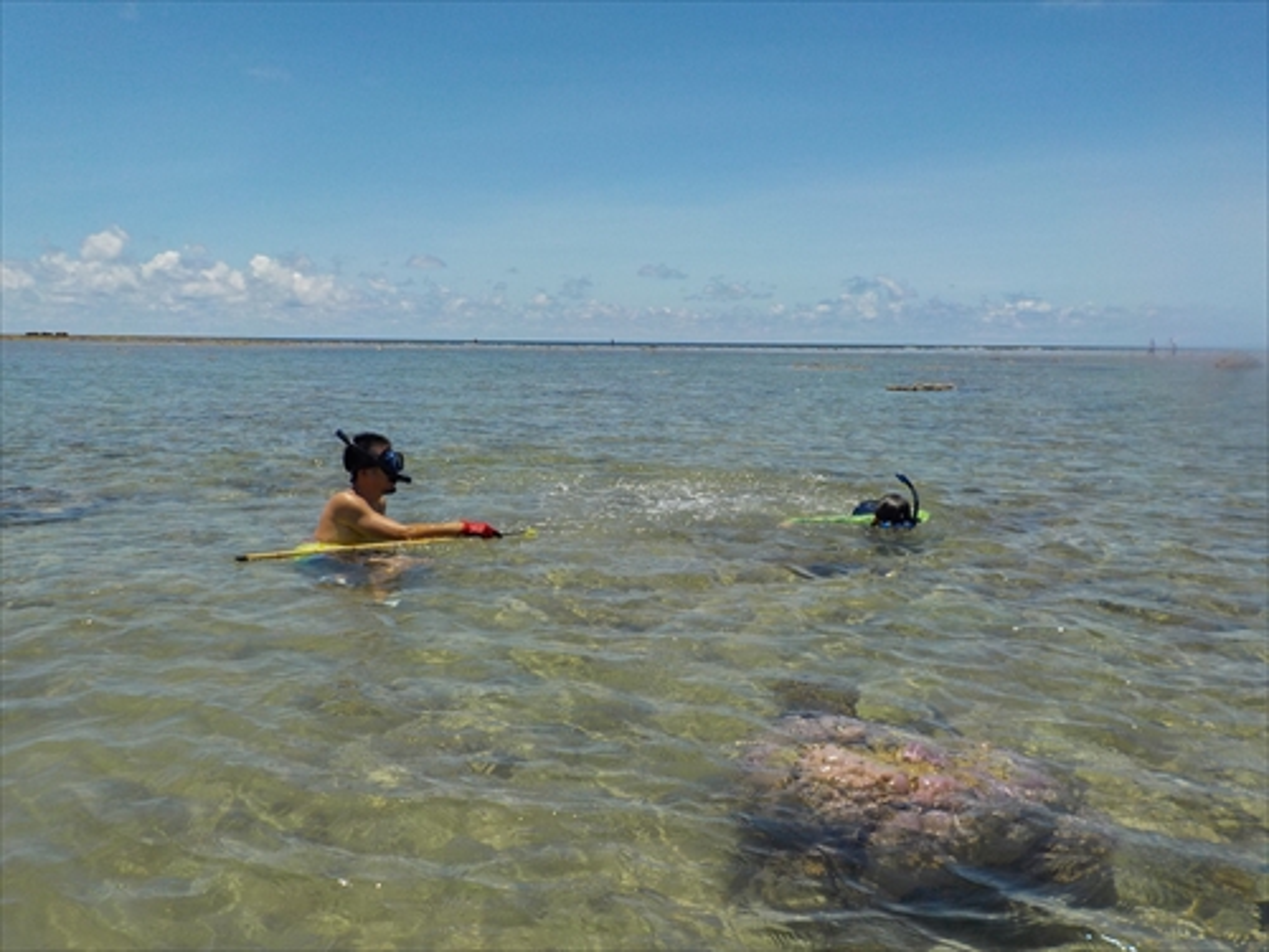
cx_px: 634
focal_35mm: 30
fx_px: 1100
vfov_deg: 46.8
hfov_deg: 60.0
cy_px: 476
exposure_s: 1/640
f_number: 6.6
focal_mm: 4.1
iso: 125
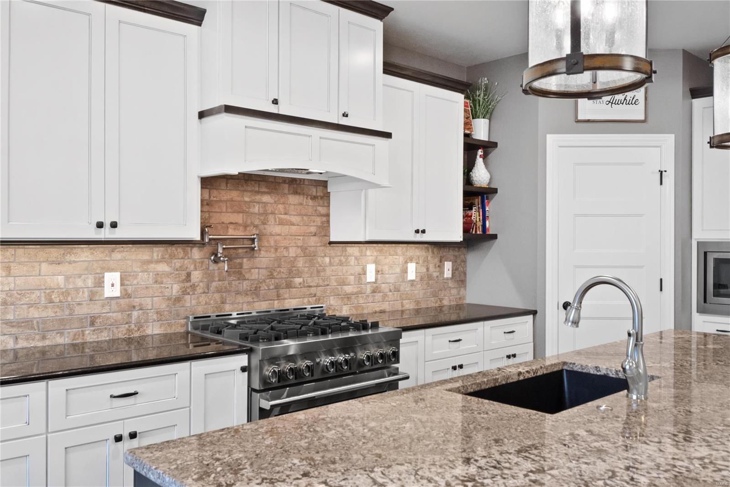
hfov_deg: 61.9
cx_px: 365
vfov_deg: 43.6
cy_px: 244
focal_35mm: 30
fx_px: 608
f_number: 10
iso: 400
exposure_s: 1/2.5
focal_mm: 15
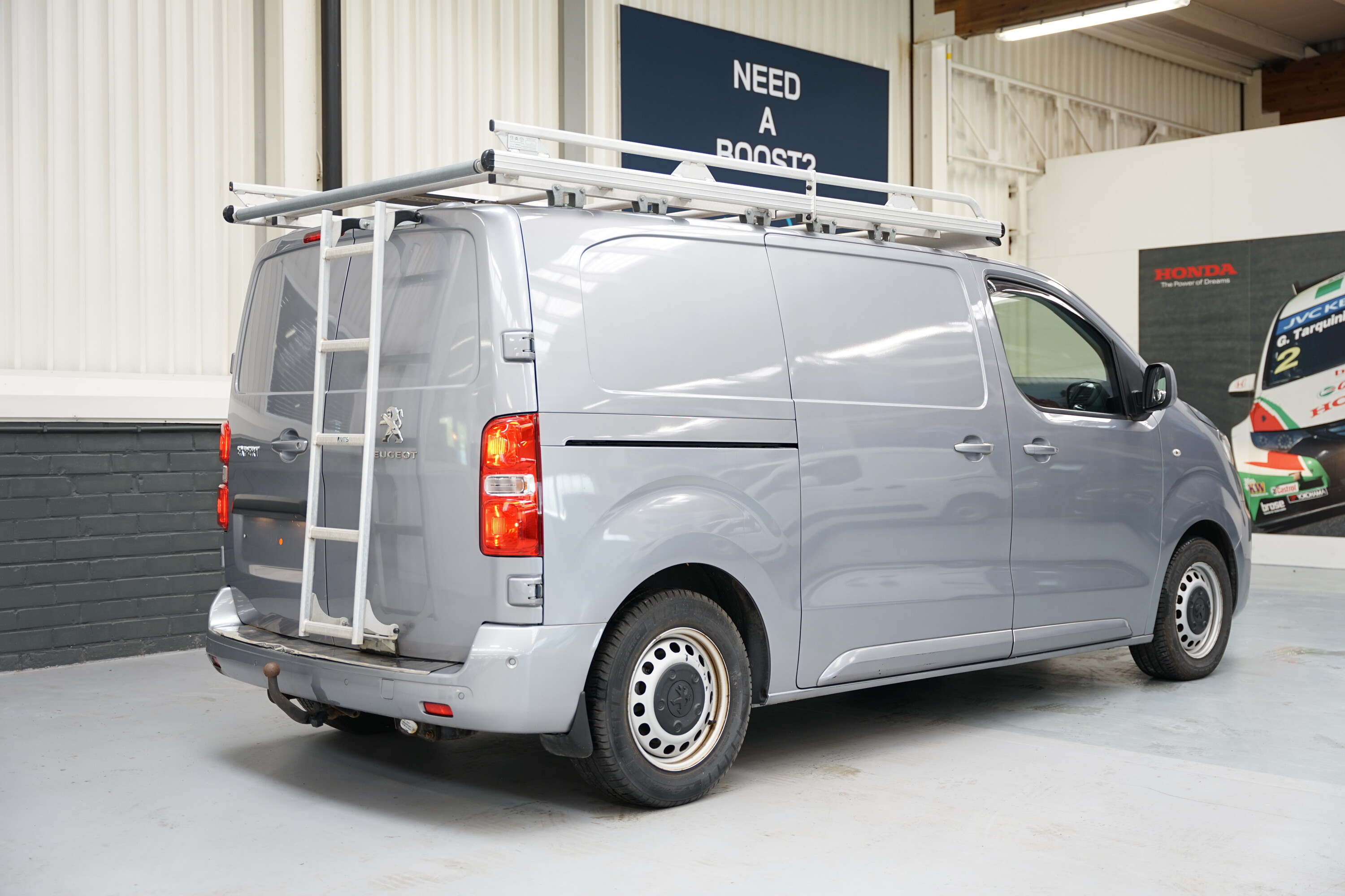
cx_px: 672
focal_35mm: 41
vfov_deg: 32.9
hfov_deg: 47.7
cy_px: 448
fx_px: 1520
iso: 250
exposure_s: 1/60
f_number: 2.8
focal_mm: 40.7
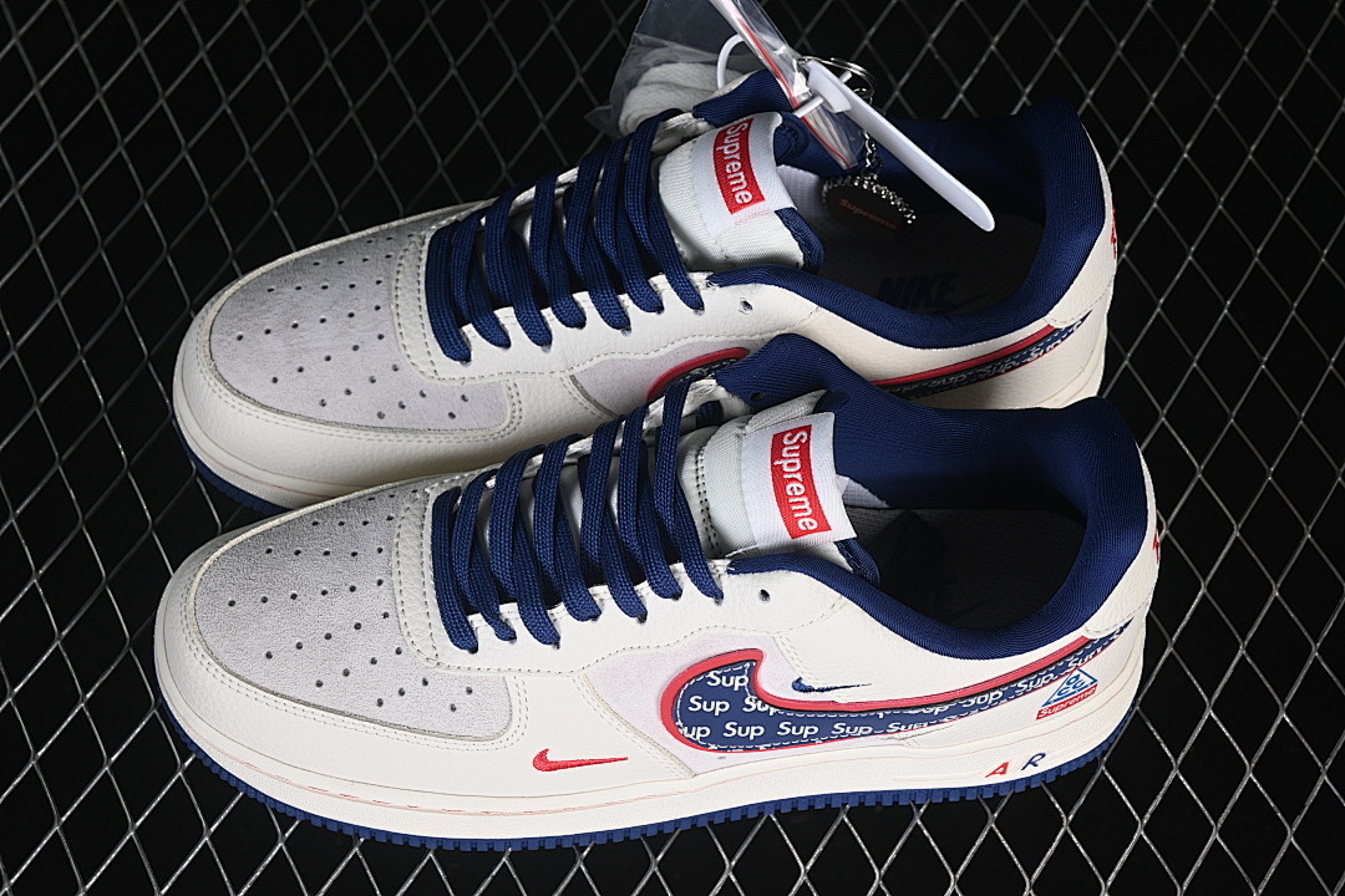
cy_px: 448
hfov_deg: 27.0
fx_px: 2802
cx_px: 672
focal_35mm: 75
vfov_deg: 18.2
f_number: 7.1
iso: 160
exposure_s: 1/80
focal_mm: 50
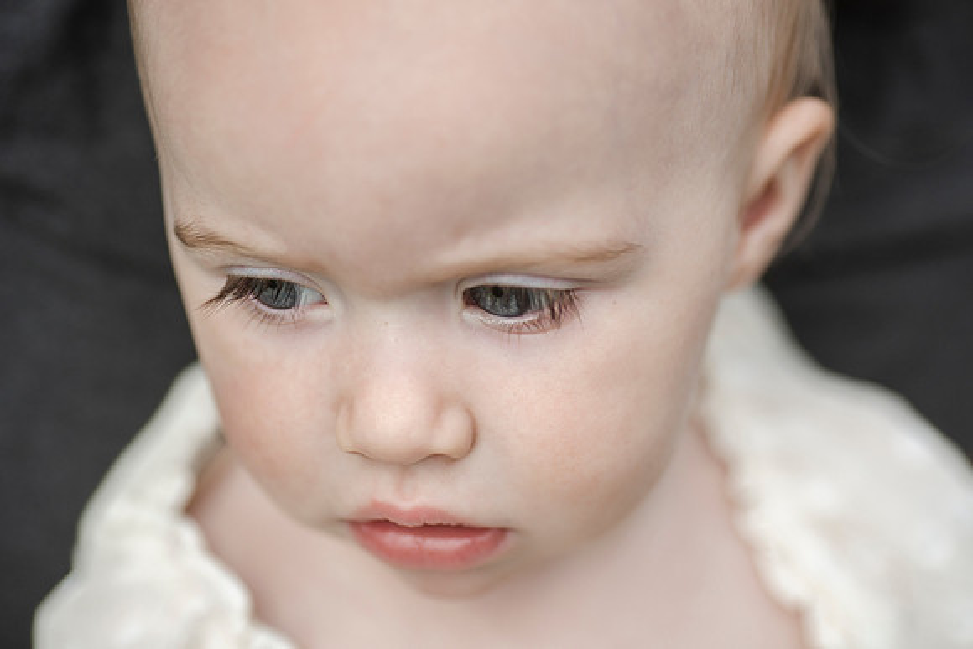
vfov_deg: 14.4
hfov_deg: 21.4
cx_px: 515
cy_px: 306
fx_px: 2575
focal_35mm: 95
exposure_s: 1/4000
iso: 400
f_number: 4
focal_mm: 90
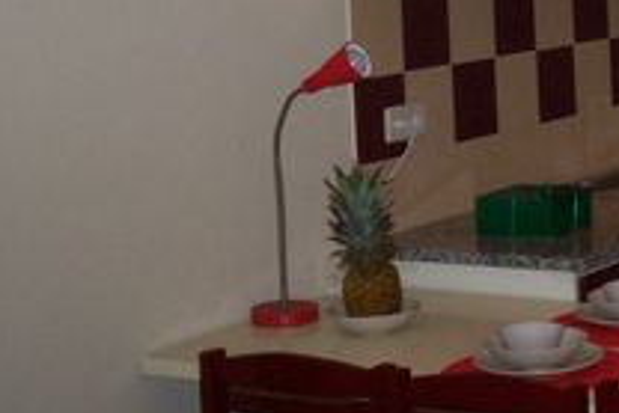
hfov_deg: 17.6
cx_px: 833
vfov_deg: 12.5
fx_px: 1858
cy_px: -6
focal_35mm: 108
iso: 140
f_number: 4.5
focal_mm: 5.9
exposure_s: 1/64
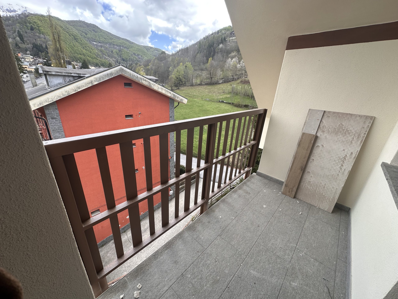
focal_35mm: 14
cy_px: 150
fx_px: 161
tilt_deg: -21.8
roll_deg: -3.3
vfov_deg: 85.7
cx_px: 199
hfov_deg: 102.1
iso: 40
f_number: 2.2
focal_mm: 2.22
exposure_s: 1/294
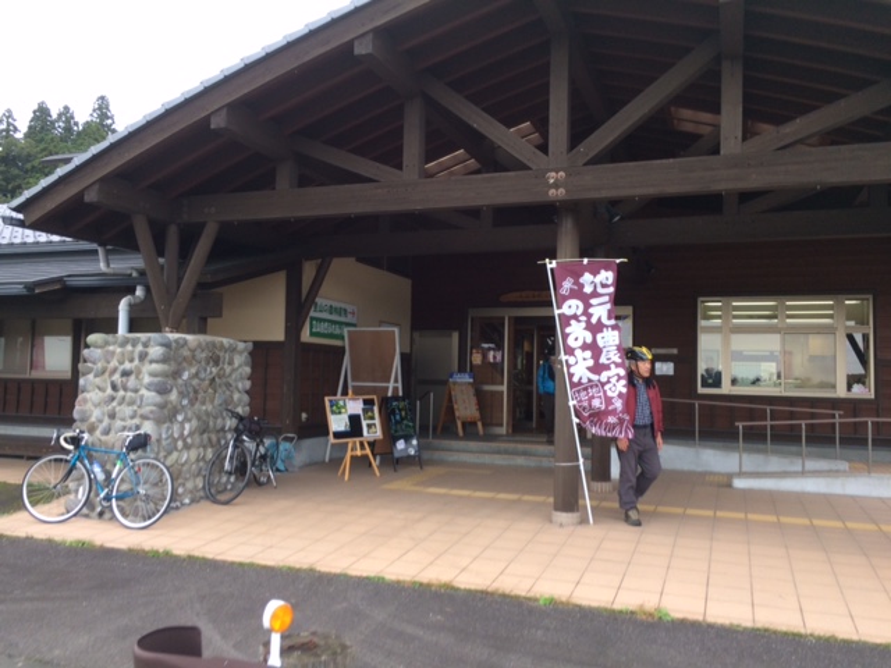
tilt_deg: +2.2
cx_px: 446
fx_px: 746
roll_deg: -2.2
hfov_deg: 61.7
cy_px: 334
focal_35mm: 29
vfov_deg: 48.2
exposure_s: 1/120
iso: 40
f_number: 2.2
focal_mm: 4.15
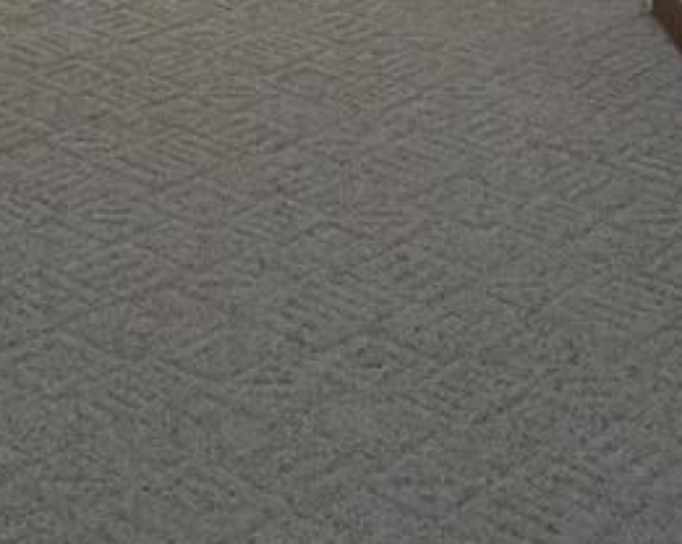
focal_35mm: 83
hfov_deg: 22.8
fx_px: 1673
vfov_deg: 15.8
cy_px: -426
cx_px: 172
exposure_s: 1/250
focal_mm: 20
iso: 800
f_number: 8
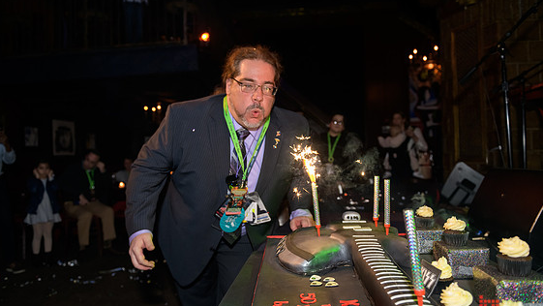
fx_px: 374
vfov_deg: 44.4
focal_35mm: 26
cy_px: 158
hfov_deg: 71.9
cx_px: 267
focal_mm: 24
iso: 1600
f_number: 3.2
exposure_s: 1/125
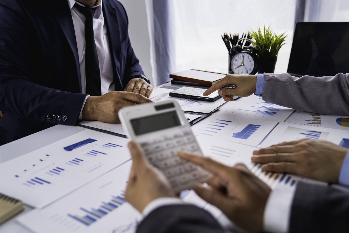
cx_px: 174
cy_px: 116
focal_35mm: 35
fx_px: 339
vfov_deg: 37.9
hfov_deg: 54.4
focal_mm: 35
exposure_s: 1/100
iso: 125
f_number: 3.2
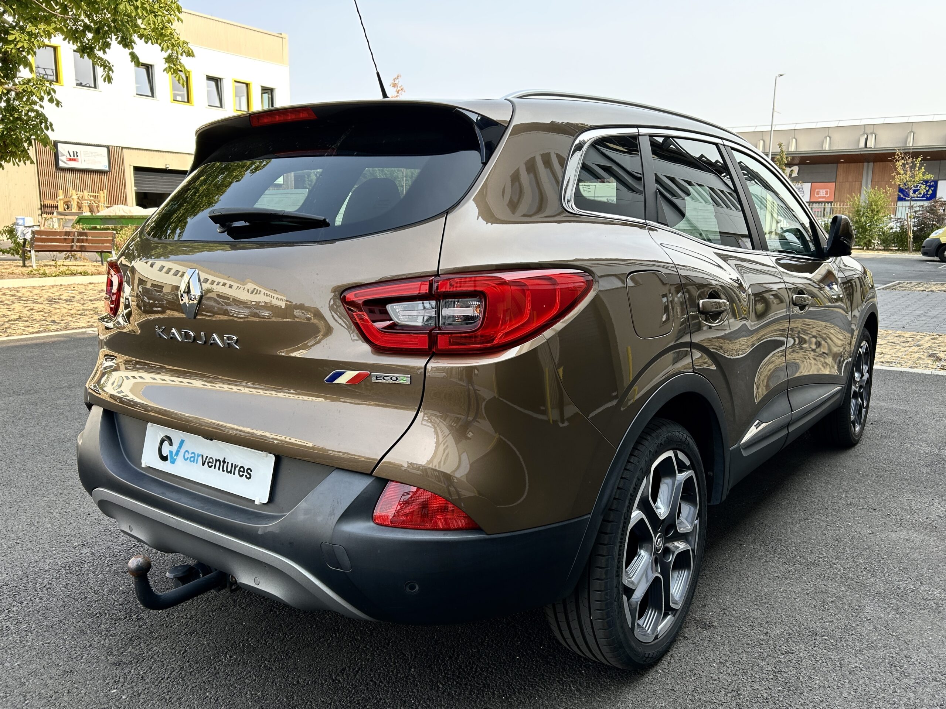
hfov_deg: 67.3
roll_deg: -0.7
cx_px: 473
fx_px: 711
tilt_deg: -9.4
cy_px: 354
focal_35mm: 26
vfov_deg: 53.1
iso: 50
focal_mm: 5.7
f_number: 1.5
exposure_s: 1/666
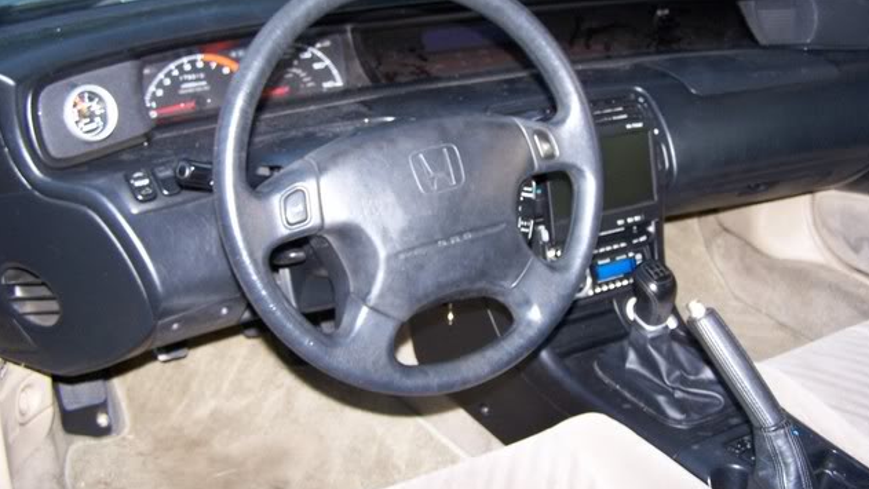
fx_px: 968
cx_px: 438
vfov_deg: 28.3
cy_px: 215
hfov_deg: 48.4
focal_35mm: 42
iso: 140
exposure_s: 1/60
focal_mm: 6.3
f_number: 2.8
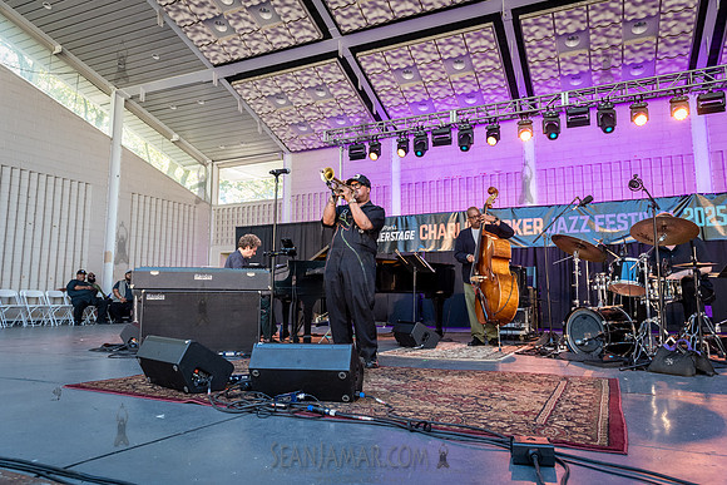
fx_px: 514
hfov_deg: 70.5
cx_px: 351
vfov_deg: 50.5
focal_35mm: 25
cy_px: 242
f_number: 4
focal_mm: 24
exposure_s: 1/400
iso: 3200
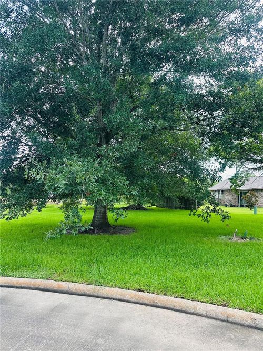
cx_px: 132
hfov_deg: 56.8
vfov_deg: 71.6
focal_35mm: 24
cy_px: 176
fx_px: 243
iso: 80
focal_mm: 6.86
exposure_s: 1/555
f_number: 1.78
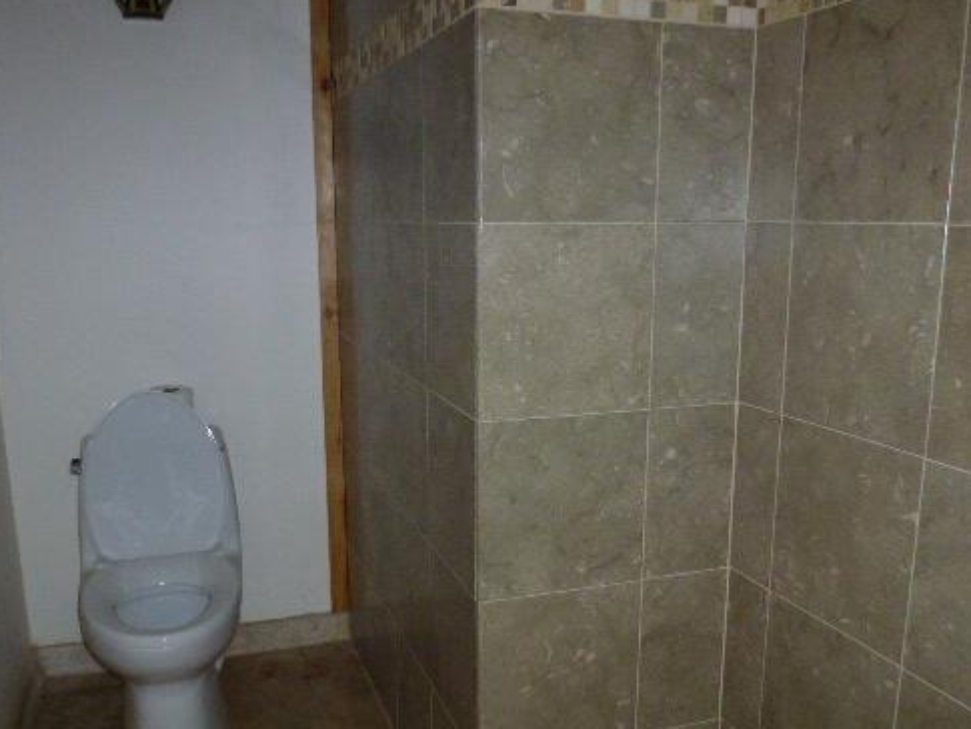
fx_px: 926
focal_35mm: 33
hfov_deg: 55.3
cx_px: 470
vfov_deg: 42.7
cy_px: 441
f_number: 3.3
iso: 400
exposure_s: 1/60
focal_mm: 4.3
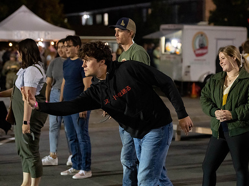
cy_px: 93
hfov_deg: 22.5
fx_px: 626
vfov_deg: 17.0
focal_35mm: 87
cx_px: 133
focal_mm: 70
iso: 5000
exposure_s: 1/250
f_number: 2.8
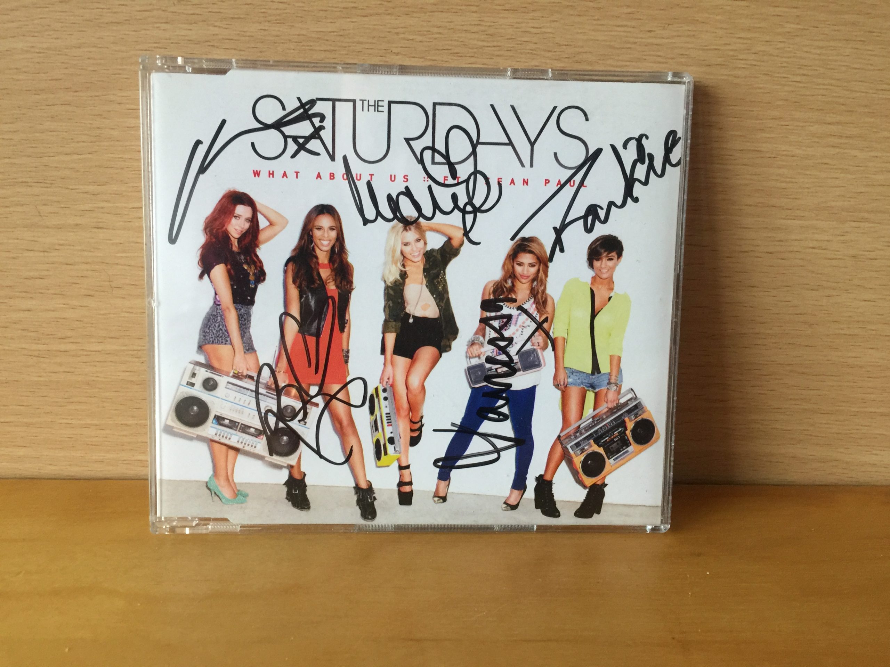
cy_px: 334
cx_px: 445
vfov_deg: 48.2
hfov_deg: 61.7
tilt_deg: -16.9
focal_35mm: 29
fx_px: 746
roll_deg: -1.6
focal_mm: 4.15
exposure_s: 1/17
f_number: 2.2
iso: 100
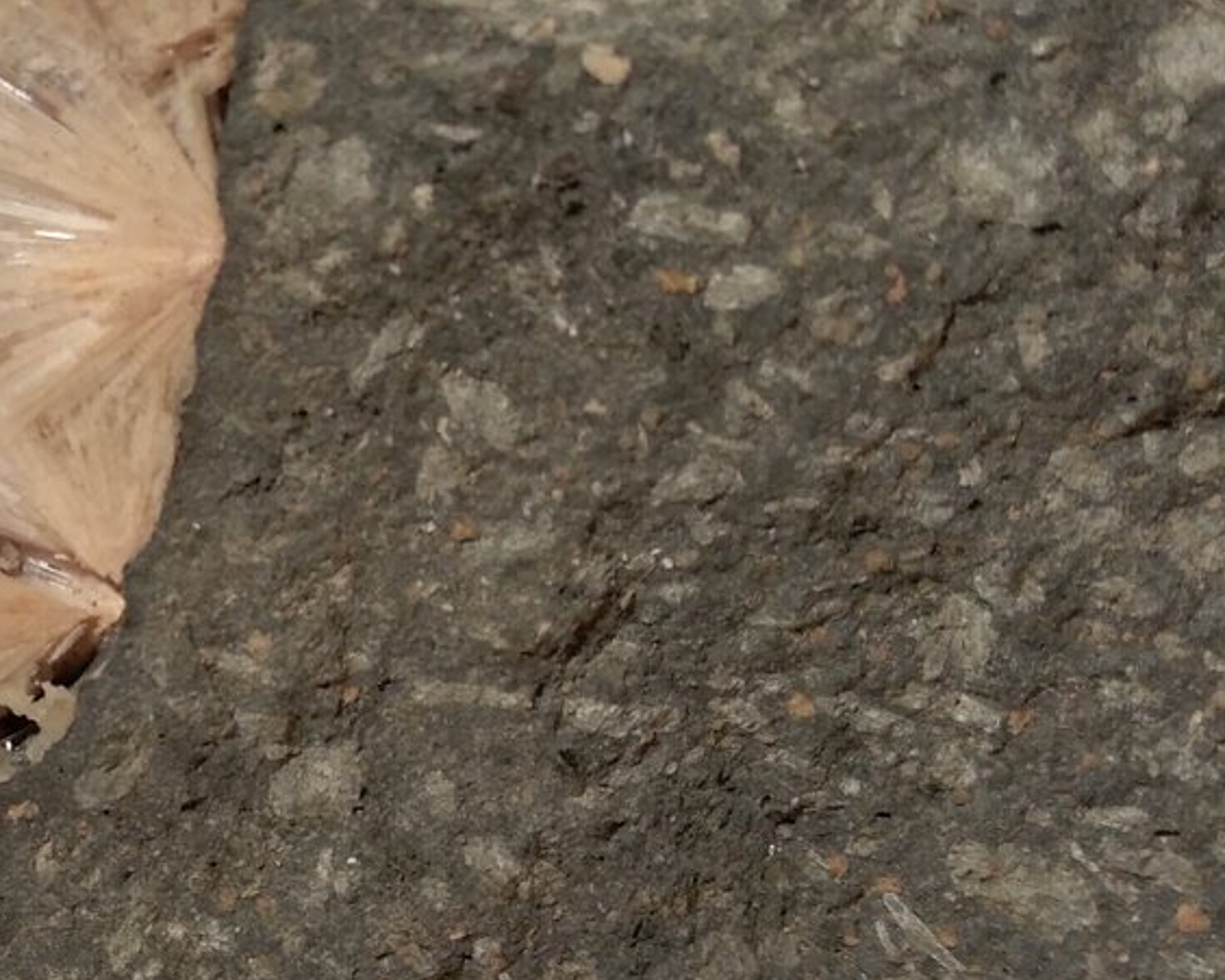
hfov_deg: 25.1
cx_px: -22
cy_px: 485
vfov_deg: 21.3
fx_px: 2610
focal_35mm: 72
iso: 132
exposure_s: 1/50
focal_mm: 3.54
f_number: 2
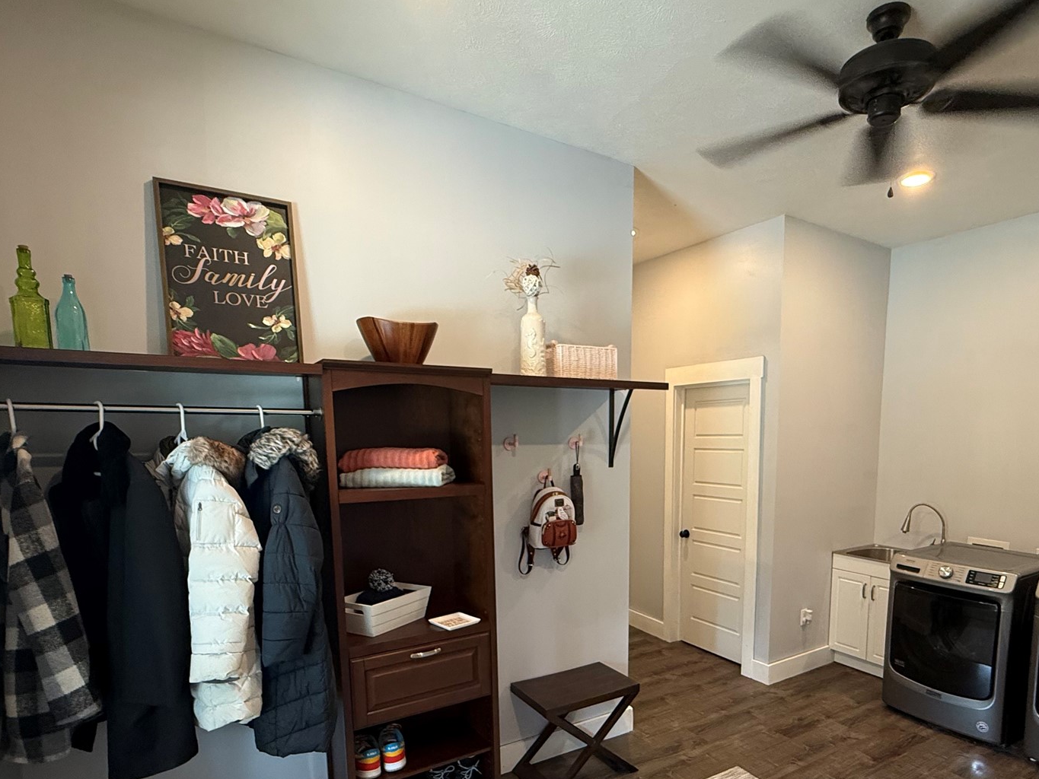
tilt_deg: -6.4
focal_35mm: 21
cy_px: 509
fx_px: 630
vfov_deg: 62.1
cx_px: 604
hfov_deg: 78.4
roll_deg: -0.4
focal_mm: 2.22
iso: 250
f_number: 2.2
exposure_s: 1/60
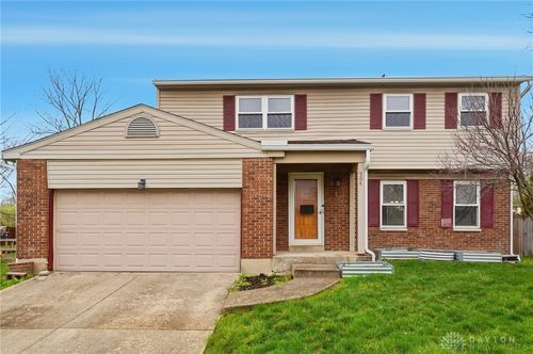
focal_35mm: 26
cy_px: 177
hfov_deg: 70.2
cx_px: 266
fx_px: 379
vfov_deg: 50.0
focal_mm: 17.1
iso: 100
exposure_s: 1/4000
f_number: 4
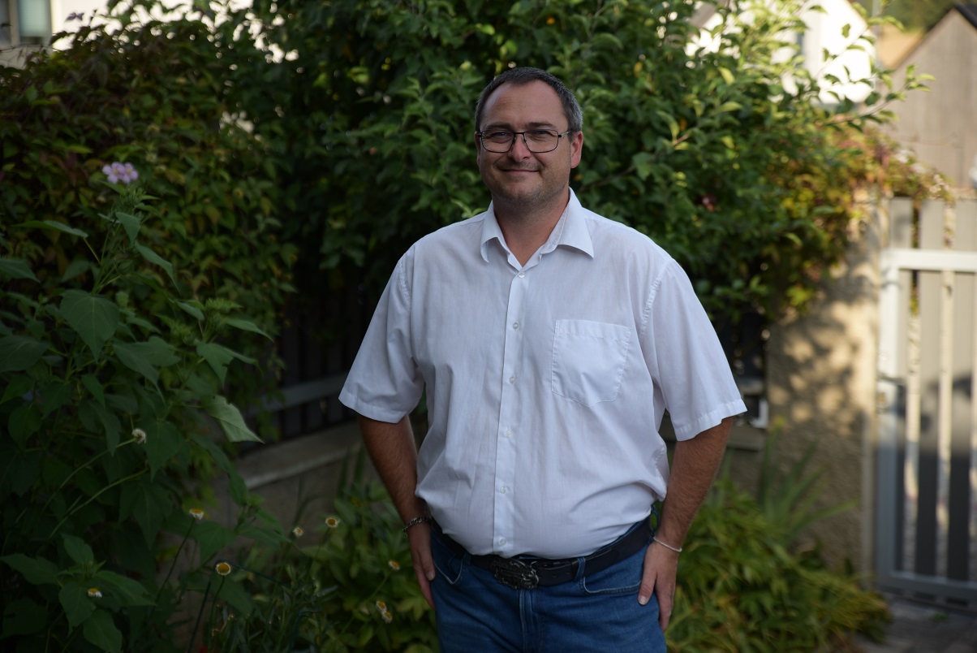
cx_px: 488
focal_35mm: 70
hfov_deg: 28.8
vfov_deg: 19.5
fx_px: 1901
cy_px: 326
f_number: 2.8
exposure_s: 1/640
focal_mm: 70
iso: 100
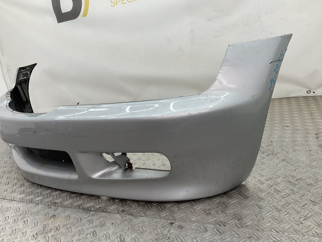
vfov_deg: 48.2
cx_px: 161
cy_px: 121
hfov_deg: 61.7
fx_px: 270
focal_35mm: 29
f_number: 1.8
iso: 25
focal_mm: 3
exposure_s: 1/120
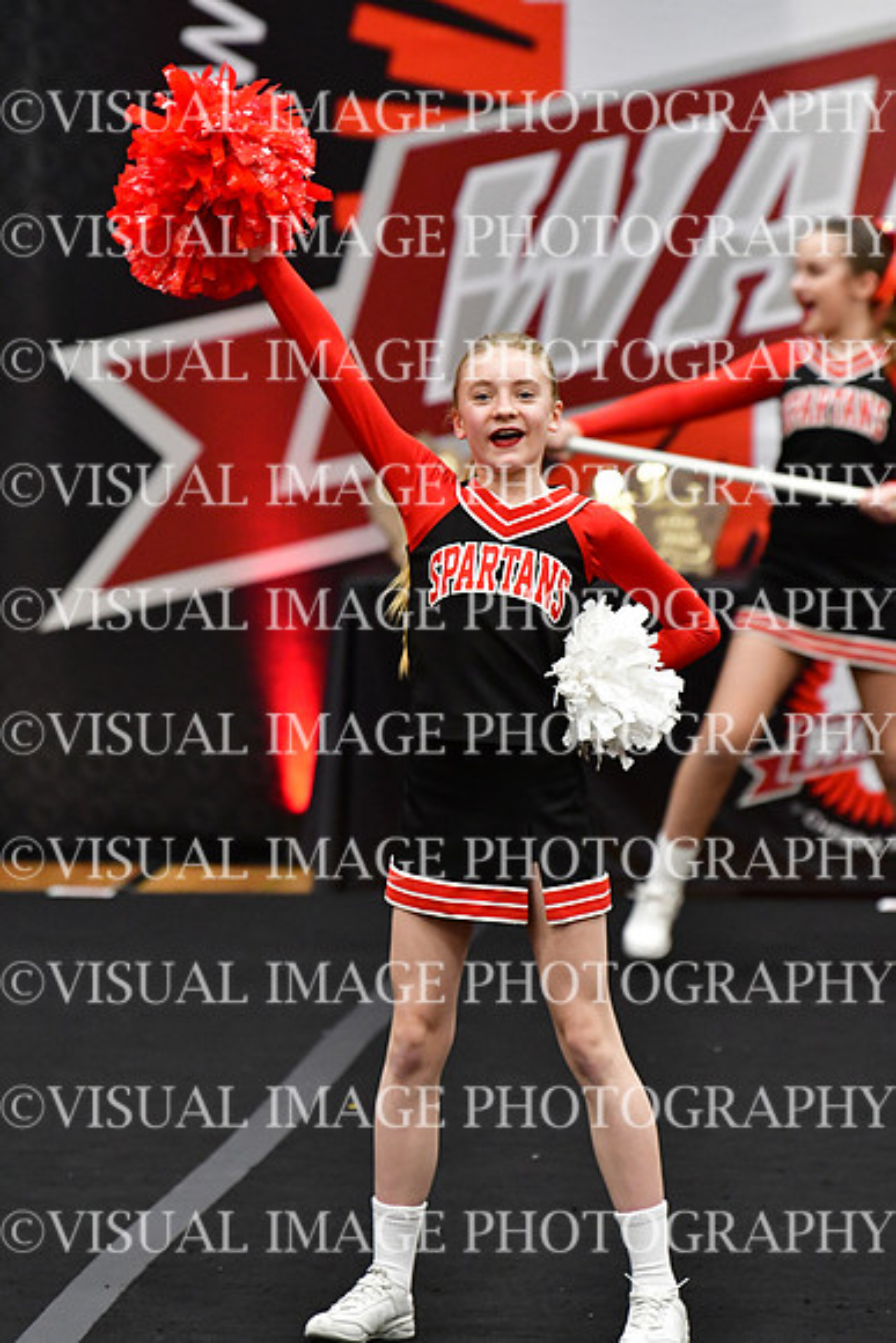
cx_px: 448
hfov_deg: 4.6
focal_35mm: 300
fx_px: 11192
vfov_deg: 6.9
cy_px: 672
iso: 5000
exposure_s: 1/500
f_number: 3.5
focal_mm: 200
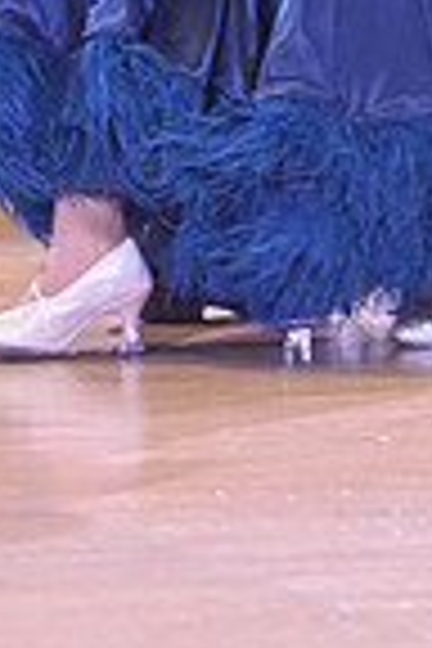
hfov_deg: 2.0
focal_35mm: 703
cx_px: 79
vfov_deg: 2.9
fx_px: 12653
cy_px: -324
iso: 5000
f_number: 5
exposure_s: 1/400
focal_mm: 175
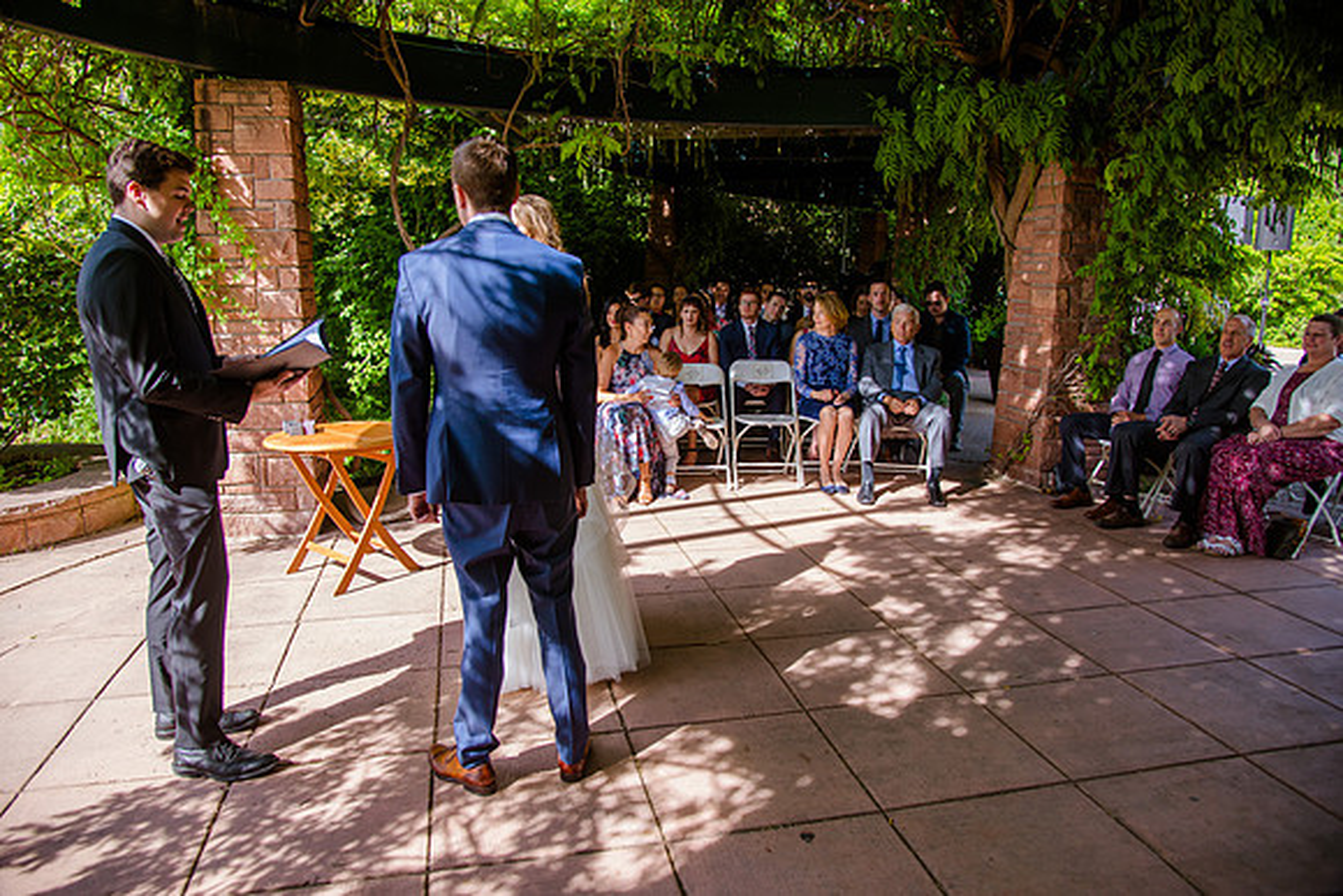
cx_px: 672
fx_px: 896
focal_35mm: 24
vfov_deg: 53.2
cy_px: 448
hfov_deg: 73.7
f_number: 5
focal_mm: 24
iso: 200
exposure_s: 1/125
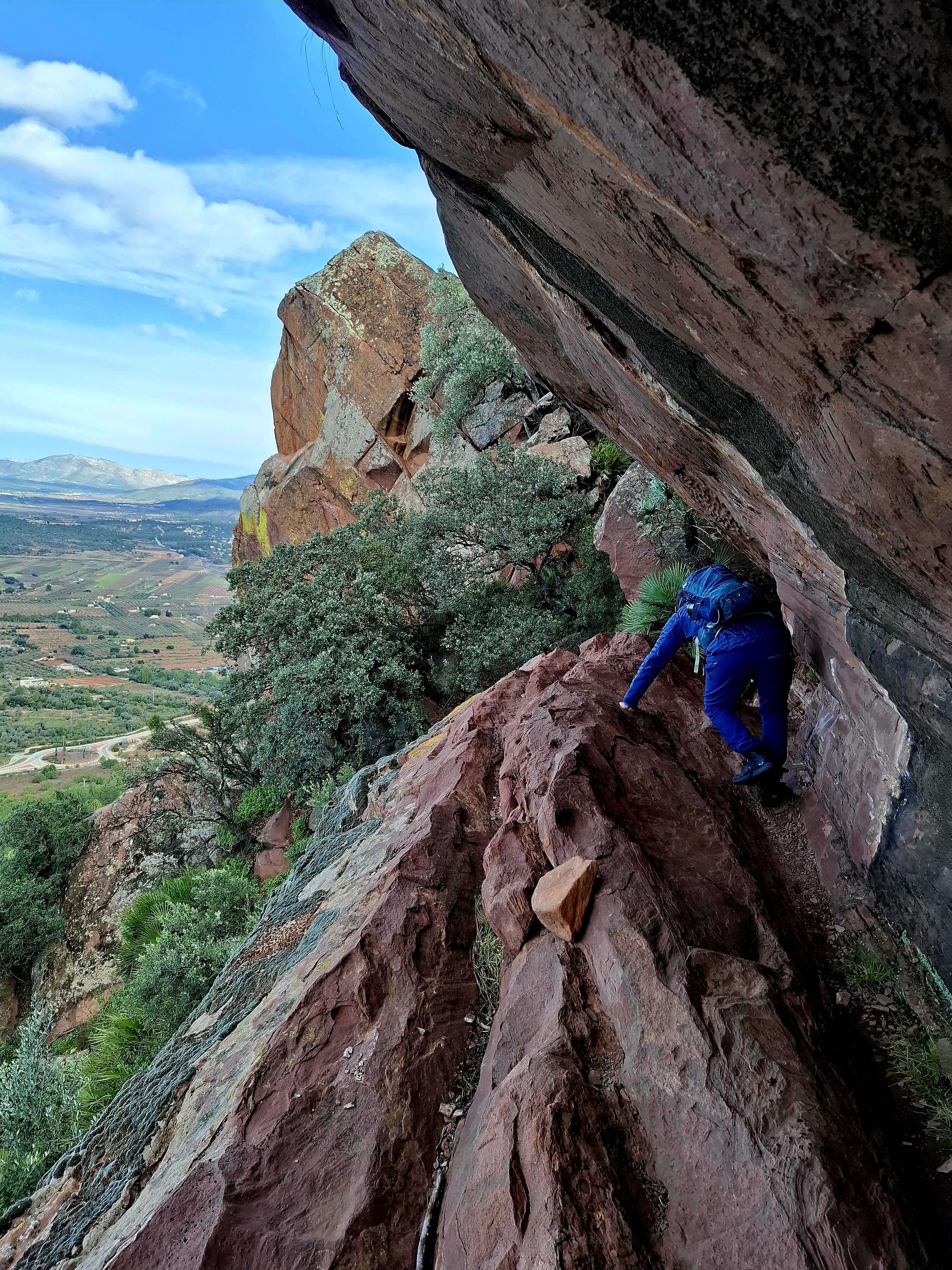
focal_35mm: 23
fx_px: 843
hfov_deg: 58.9
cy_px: 635
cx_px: 476
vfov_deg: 73.9
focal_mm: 5.54
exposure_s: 1/294
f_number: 1.8
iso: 50
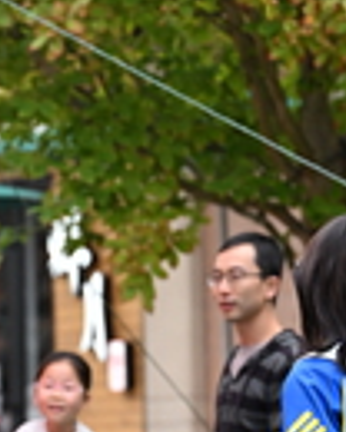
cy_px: 299
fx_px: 3802
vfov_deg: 6.5
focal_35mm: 297
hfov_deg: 5.2
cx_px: -155
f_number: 2.8
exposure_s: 1/800
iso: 1600
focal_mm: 75
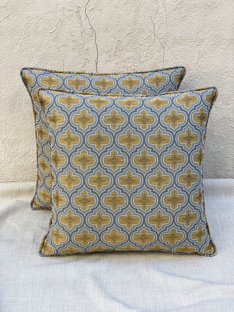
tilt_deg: -23.2
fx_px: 469
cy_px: 156
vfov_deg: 36.8
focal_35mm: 52
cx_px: 117
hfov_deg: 28.0
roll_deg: +0.0
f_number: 2
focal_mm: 6
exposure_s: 1/204
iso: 20
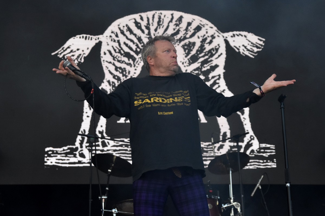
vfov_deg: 22.6
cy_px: 108
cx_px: 162
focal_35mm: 60
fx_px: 542
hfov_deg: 33.4
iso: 1600
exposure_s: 1/5000
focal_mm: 40
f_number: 2.8
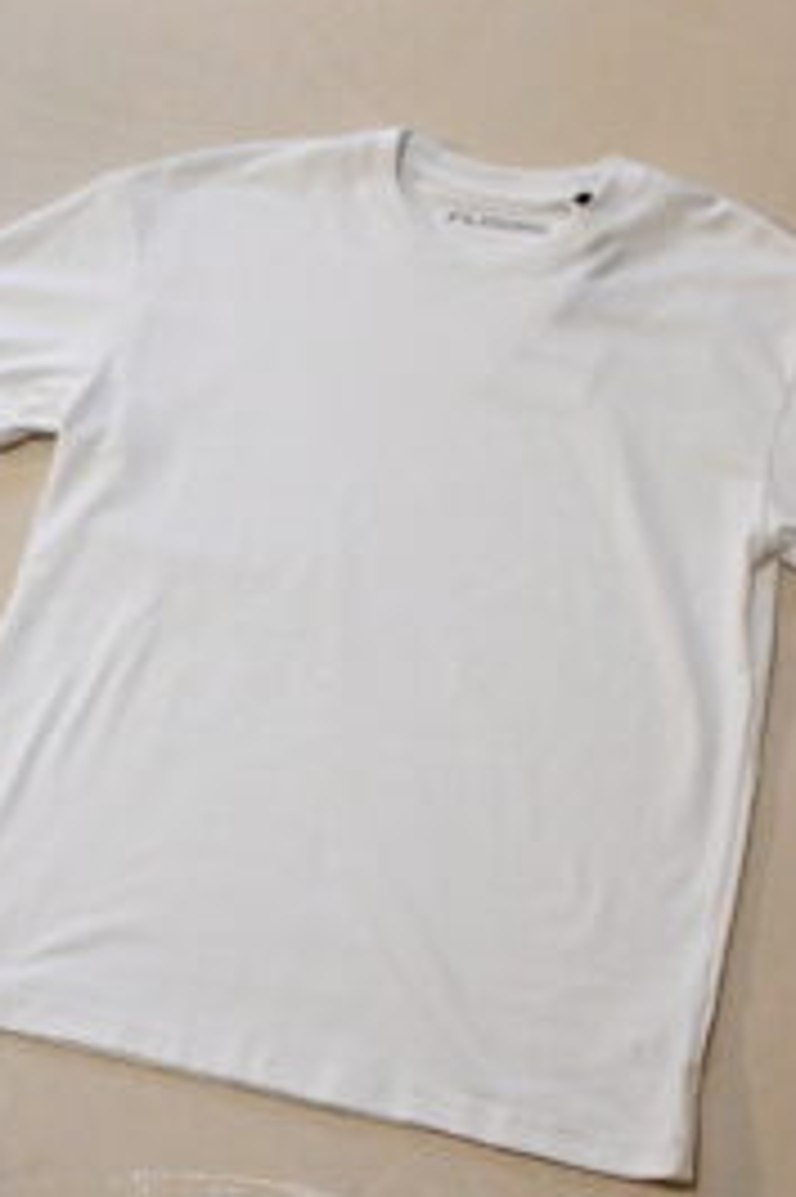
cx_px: 405
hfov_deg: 19.2
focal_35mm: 71
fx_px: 2358
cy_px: 594
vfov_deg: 28.5
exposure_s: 1/640
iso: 16000
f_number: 10
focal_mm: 28
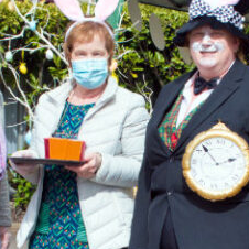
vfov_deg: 11.8
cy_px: 217
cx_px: 175
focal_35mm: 147
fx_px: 1196
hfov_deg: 11.9
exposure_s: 1/800
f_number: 11
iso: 640
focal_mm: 34
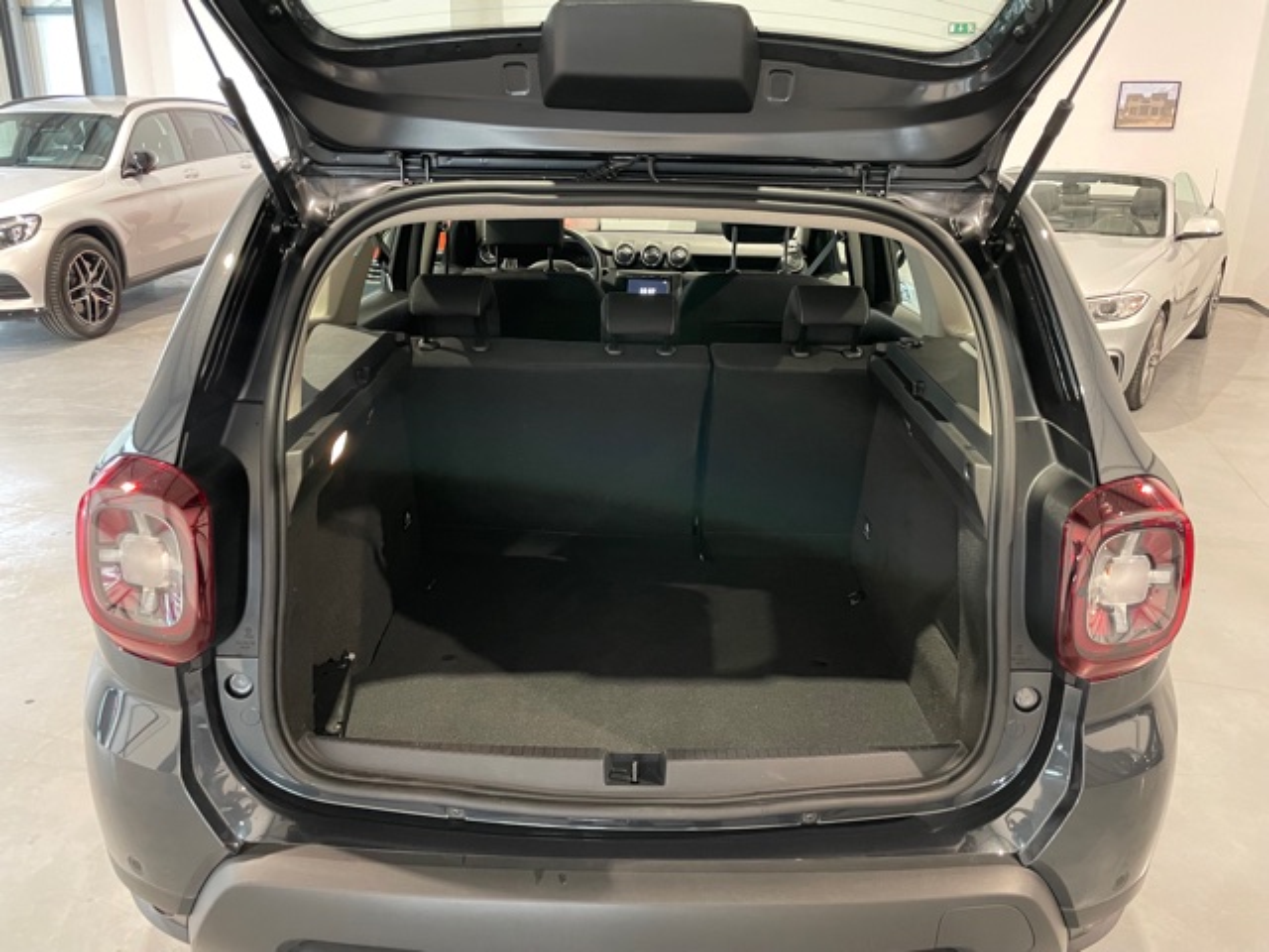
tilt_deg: -21.4
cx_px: 634
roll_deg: -1.7
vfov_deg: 53.1
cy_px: 476
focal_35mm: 26
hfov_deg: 67.3
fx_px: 953
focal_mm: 4.2
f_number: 1.6
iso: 640
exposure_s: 1/33
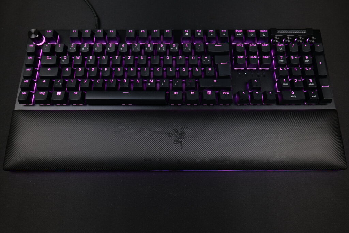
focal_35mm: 27
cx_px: 174
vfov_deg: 47.9
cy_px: 116
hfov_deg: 67.4
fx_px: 262
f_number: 5.3
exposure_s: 1/2
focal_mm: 27
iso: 100
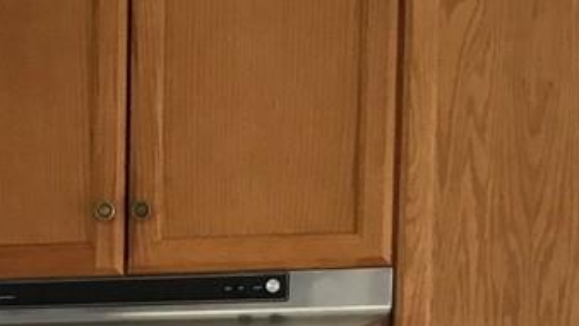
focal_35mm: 160
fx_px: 2456
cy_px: 727
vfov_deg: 7.2
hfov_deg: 13.0
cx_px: -170
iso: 25
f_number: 2.4
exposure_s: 1/30
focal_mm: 3.3
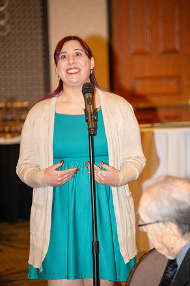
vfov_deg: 9.5
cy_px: 146
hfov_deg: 6.4
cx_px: 93
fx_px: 1710
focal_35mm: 216
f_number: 5.6
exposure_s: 1/60
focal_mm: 210
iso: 2000
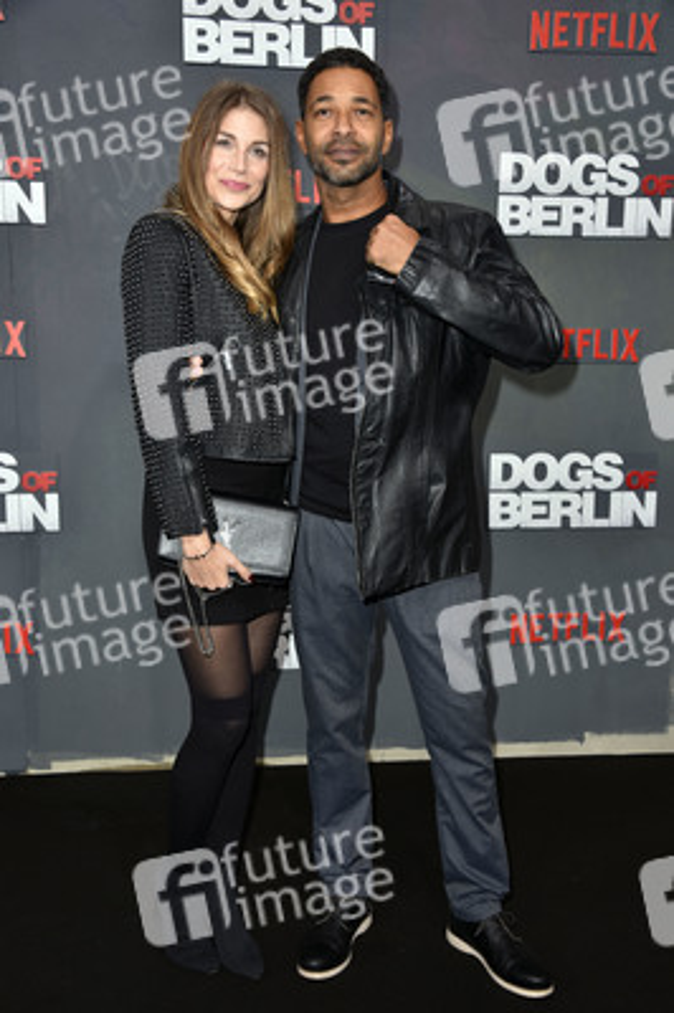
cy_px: 506
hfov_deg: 31.8
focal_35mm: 42
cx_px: 337
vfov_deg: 46.4
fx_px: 1181
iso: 250
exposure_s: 1/200
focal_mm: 42
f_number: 7.1
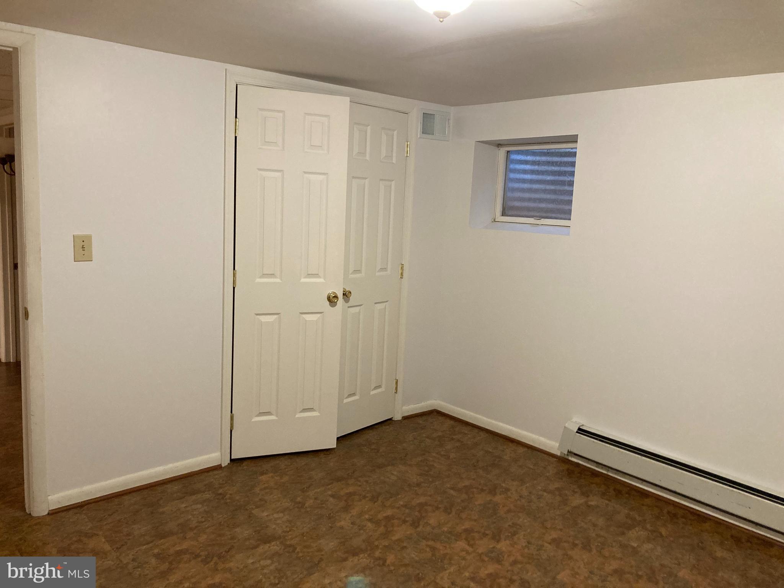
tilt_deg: -6.6
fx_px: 634
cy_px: 294
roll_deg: -2.8
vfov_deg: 49.7
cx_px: 392
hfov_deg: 63.4
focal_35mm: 28
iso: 250
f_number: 1.8
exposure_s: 1/60
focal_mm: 3.99
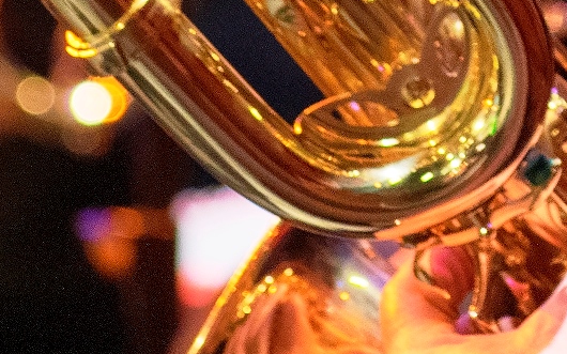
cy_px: -344
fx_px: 16438
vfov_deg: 1.2
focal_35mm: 1064
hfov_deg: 2.0
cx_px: 591
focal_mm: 123
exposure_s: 1/50
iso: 400
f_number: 4
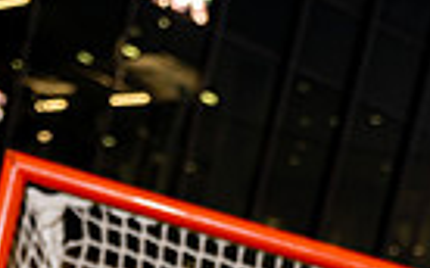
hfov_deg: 15.1
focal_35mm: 136
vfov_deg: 8.6
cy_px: 692
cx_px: 424
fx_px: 1592
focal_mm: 41
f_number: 4
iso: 400
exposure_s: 1/250
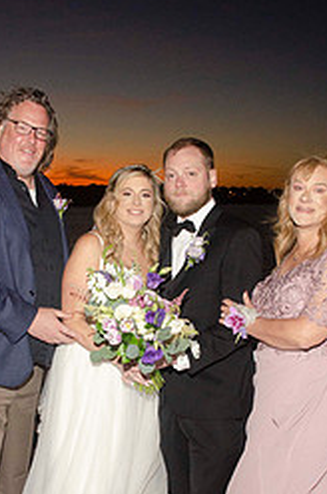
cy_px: 321
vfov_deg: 40.0
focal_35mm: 49
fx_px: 671
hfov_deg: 27.4
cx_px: 160
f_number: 5.6
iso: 800
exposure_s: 1/60
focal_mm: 18
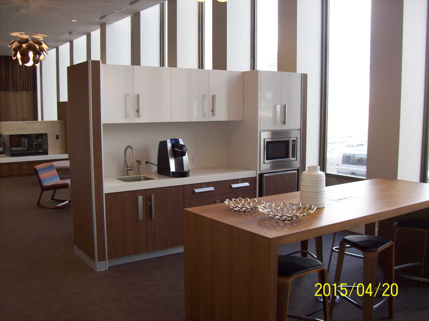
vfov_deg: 39.6
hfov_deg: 51.4
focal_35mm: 36
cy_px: 160
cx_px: 214
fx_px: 446
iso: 80
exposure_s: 1/64
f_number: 2.7
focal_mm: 6
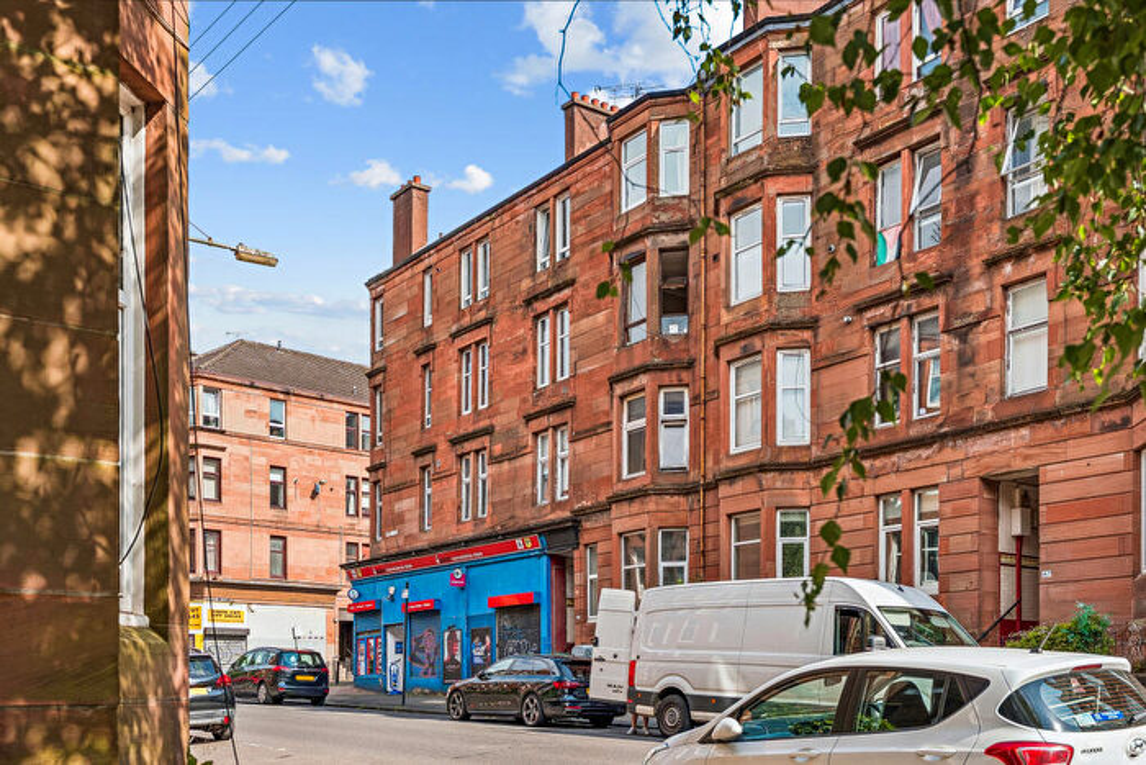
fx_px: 1146
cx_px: 573
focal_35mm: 36
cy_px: 382
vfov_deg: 36.9
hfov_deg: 53.1
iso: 320
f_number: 4
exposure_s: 1/1600
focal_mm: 24
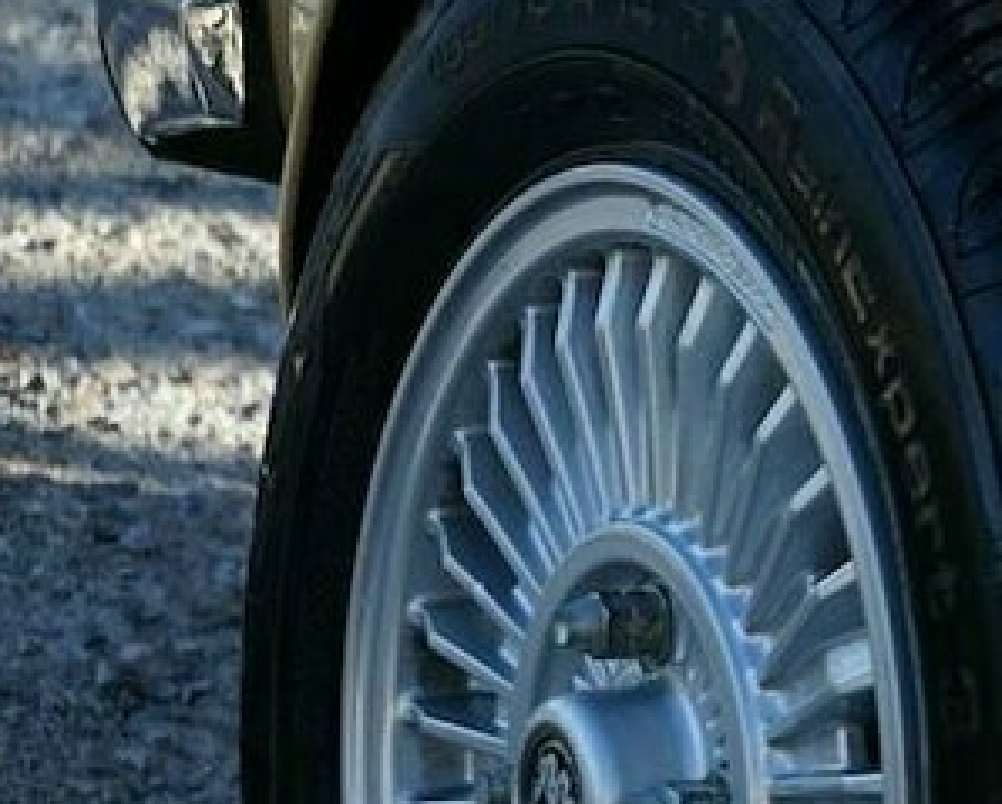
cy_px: 466
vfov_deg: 10.2
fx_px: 4482
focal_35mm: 151
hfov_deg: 11.6
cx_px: 1917
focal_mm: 40
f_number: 5.6
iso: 250
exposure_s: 1/400
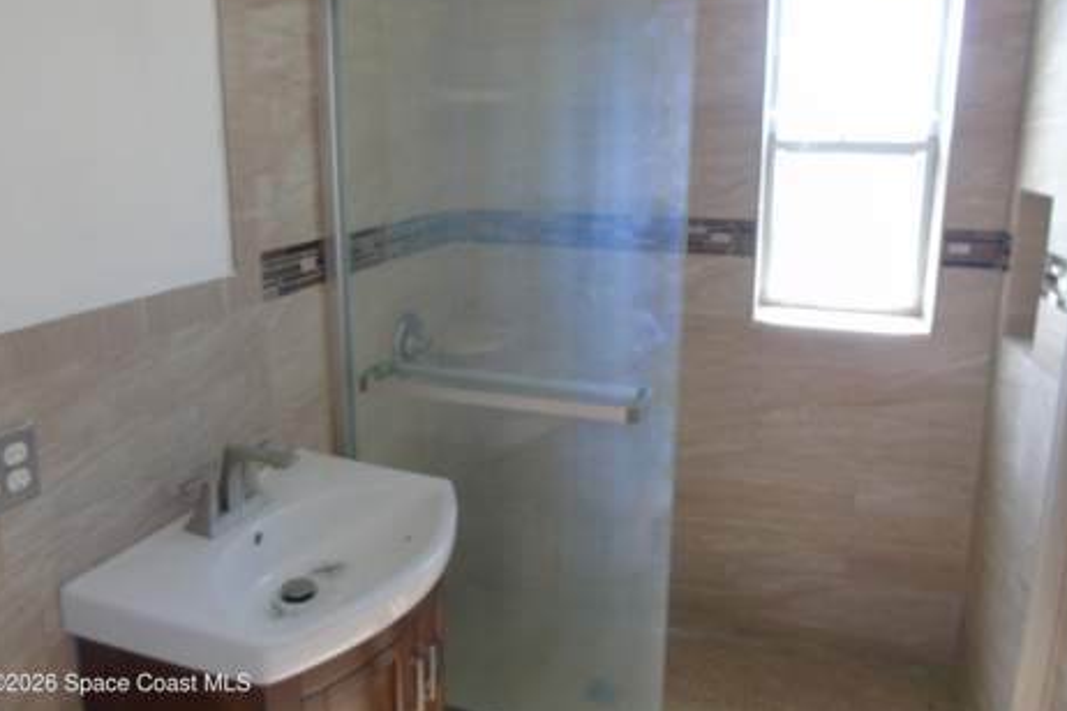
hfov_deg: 67.4
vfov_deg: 47.8
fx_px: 800
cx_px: 540
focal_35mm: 27
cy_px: 304
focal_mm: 4.4
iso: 100
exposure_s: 1/30
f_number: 3.4
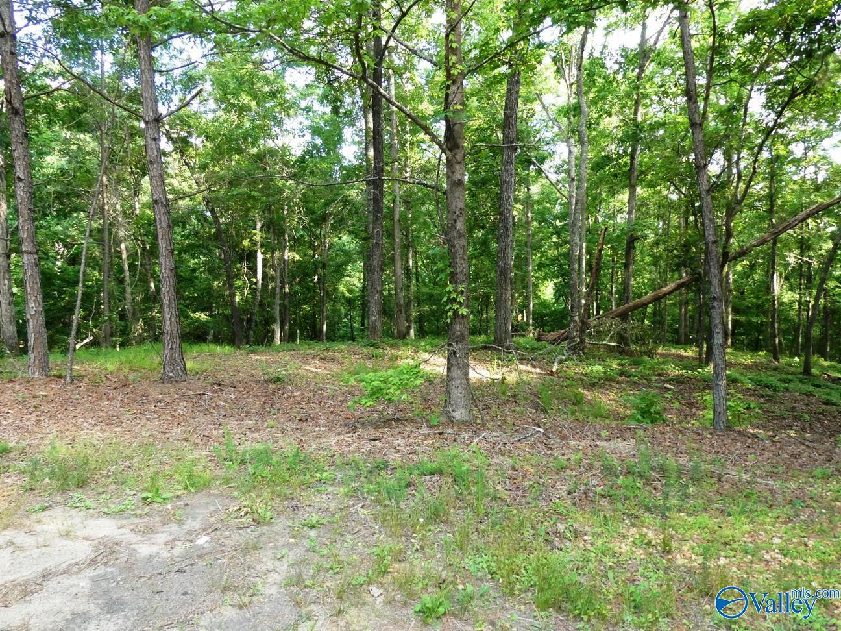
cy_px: 316
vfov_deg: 56.8
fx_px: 583
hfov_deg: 71.6
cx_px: 420
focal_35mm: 24
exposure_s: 1/125
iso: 320
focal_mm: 4.3
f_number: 3.3
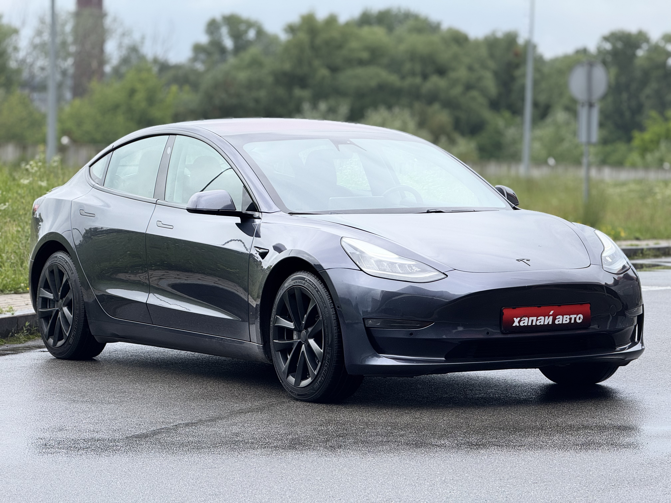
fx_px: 2326
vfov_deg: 12.3
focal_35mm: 120
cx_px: 336
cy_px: 252
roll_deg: -1.1
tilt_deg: -1.1
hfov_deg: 16.4
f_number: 2.8
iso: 50
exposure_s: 1/1004
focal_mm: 15.66
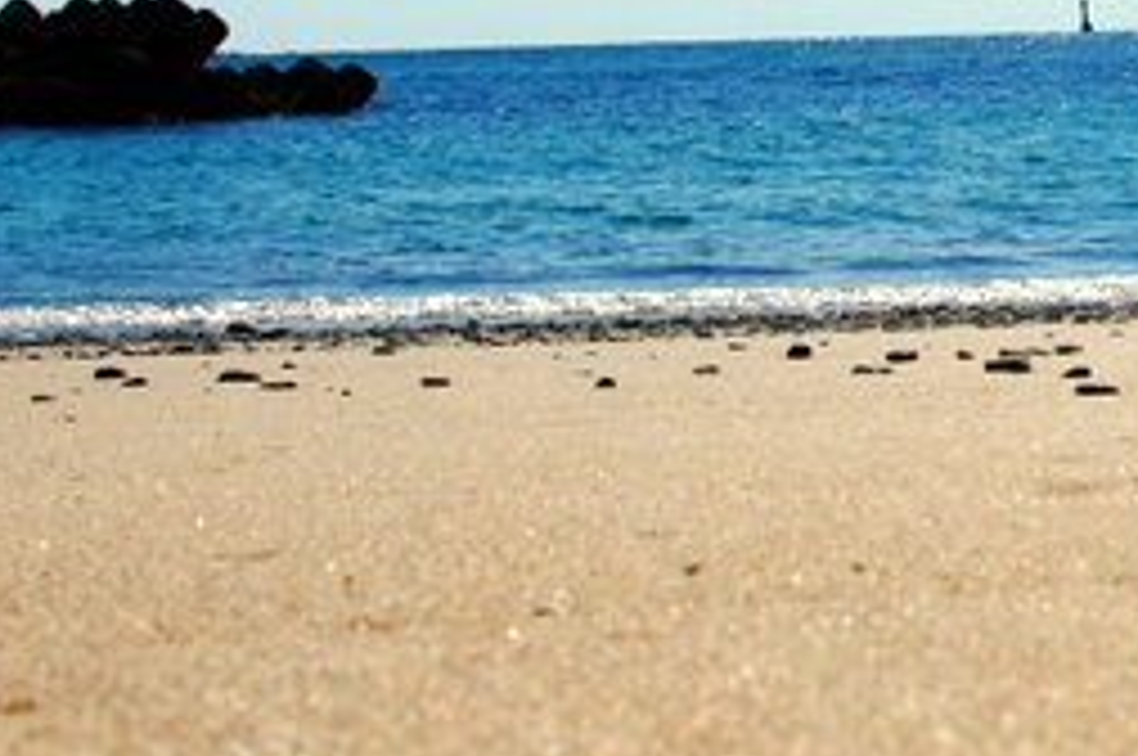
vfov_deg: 14.2
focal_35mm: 96
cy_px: 194
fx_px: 3031
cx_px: 1205
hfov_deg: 20.4
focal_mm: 18
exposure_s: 1/1250
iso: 200
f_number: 9
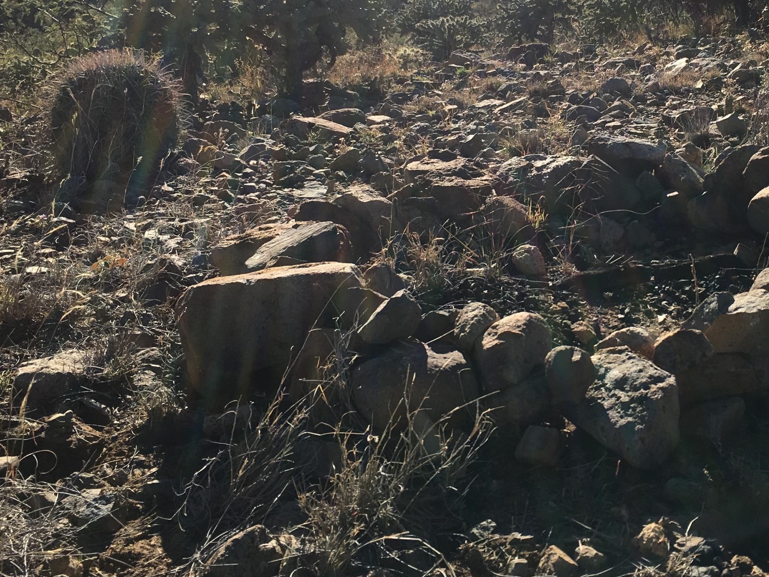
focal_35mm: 48
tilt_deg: -16.8
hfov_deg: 38.8
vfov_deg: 29.8
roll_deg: -1.1
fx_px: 1066
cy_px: 145
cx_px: 556
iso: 25
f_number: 2.2
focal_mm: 4.15
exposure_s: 1/1637
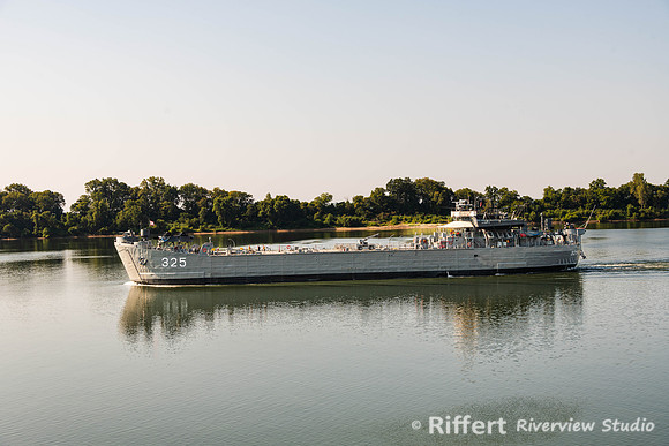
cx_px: 334
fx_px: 968
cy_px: 223
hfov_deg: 38.1
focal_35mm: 52
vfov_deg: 26.0
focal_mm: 52
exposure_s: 1/250
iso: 64
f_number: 8
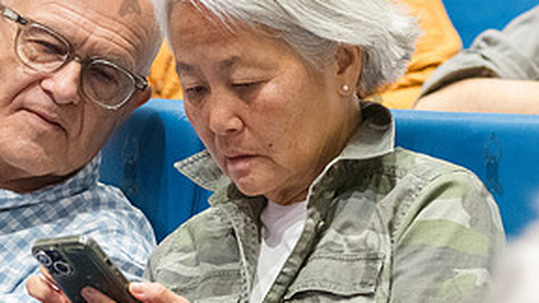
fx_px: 4874
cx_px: 75
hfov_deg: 6.3
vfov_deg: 3.6
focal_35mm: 341
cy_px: 169
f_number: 4
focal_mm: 120
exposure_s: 1/200
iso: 6400
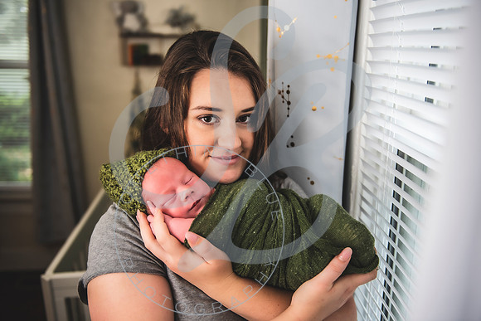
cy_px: 160
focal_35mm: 35
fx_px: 463
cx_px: 243
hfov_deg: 54.9
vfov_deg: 38.3
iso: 640
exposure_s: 1/160
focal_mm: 34
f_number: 2.8
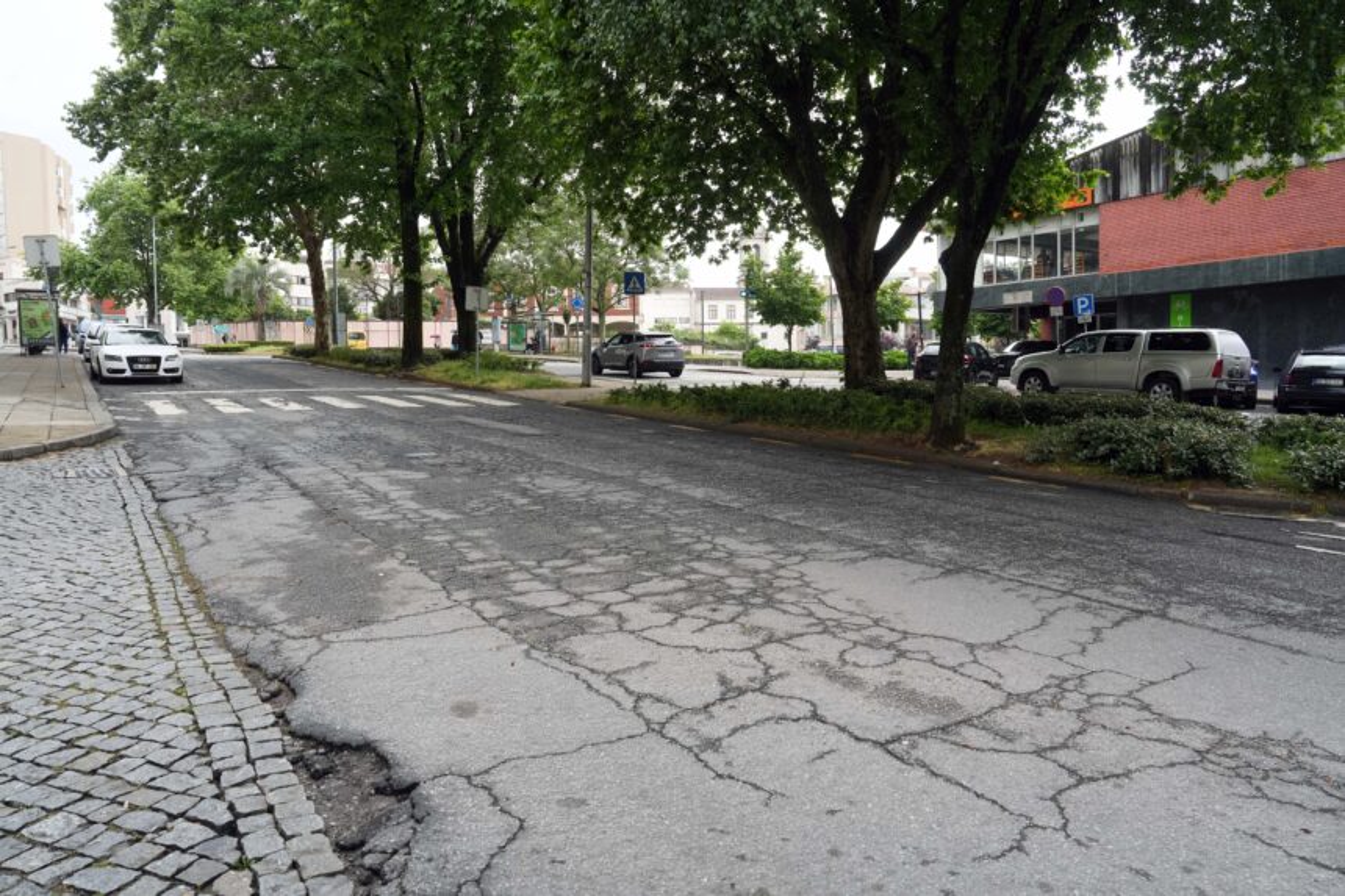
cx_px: 672
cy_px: 448
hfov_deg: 73.8
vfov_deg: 53.1
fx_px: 896
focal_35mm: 24
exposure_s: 1/500
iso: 1600
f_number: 7.1
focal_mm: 24
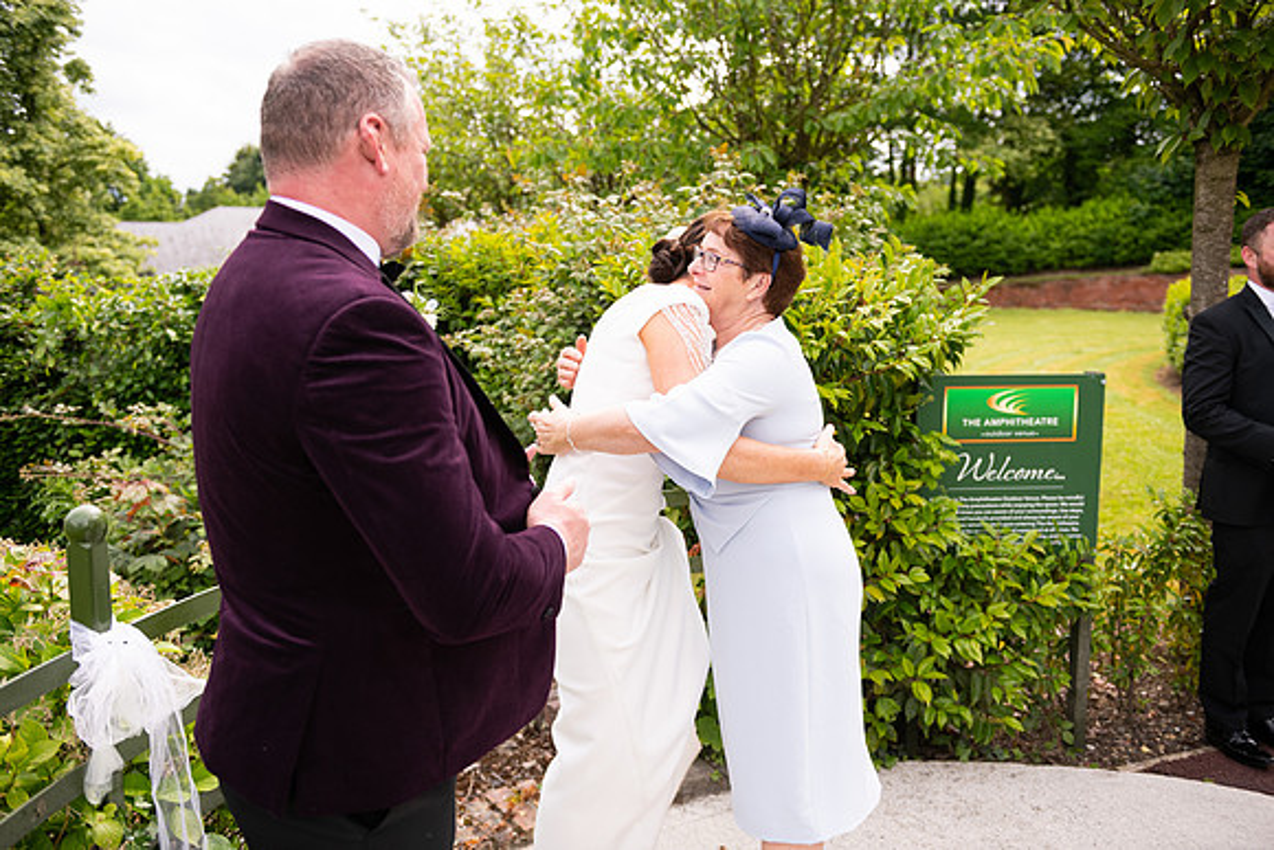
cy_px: 425
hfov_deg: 60.3
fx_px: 1097
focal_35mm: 31
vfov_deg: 42.3
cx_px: 637
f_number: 3.5
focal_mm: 31
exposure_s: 1/1600
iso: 250
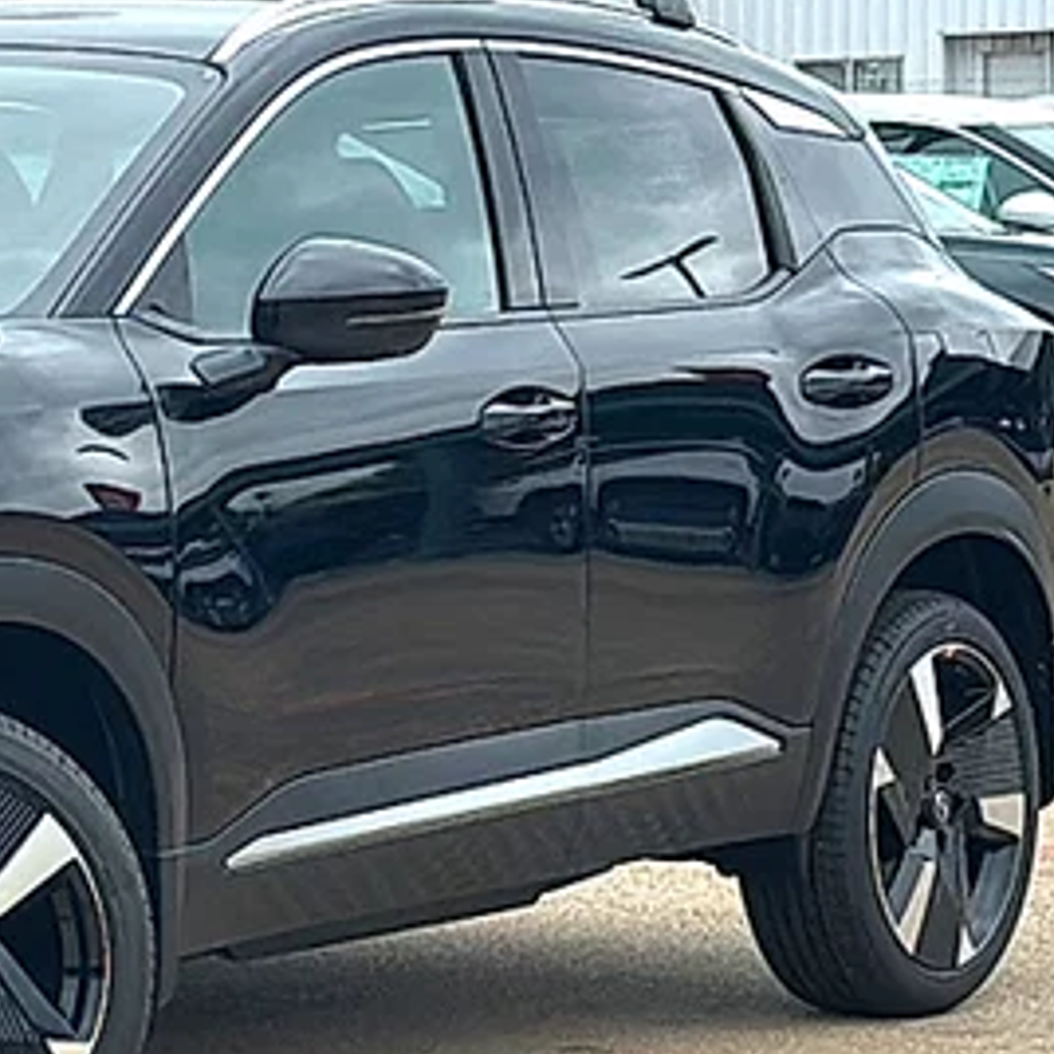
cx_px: -118
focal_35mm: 148
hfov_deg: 11.6
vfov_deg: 11.8
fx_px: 5098
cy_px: 600
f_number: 1.78
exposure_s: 1/1399
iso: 80
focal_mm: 6.86
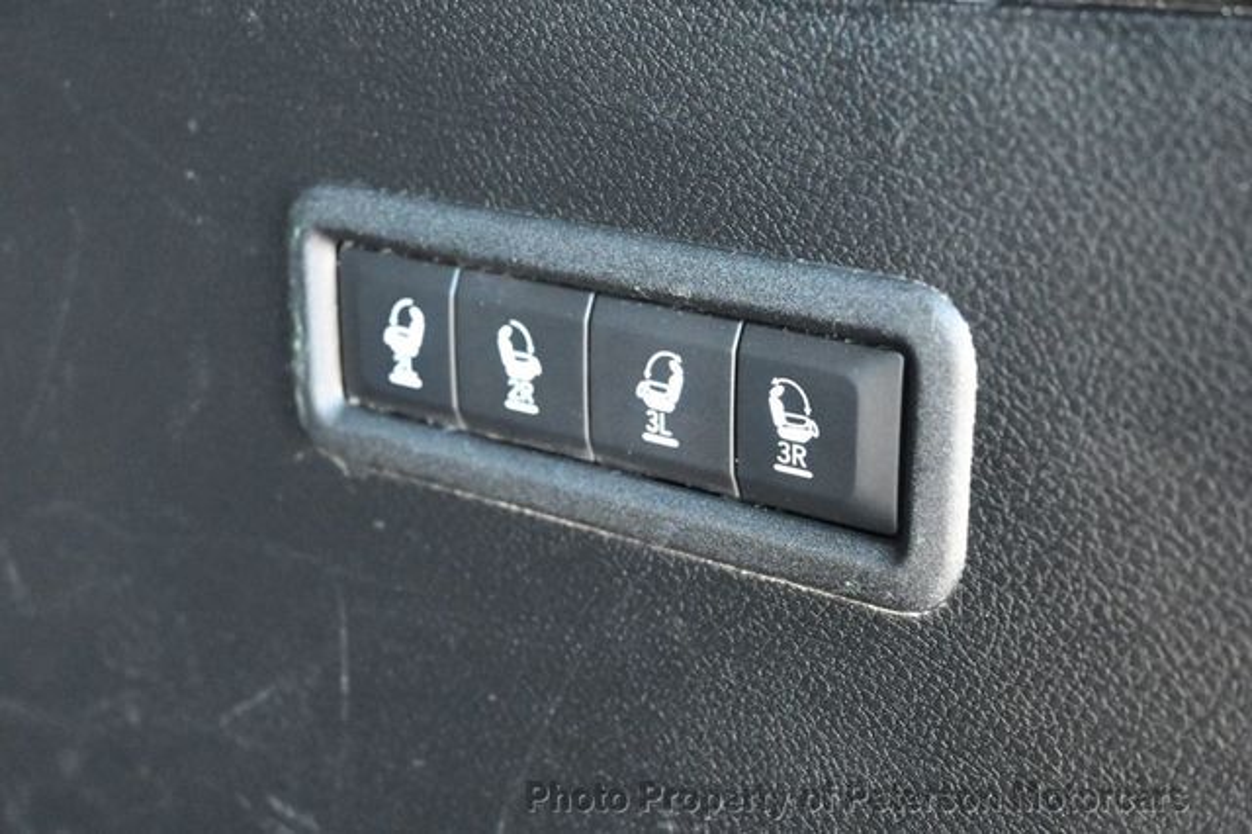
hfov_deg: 36.9
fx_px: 1877
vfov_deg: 25.0
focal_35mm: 54
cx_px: 626
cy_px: 417
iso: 7200
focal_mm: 36
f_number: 5.3
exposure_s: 1/60
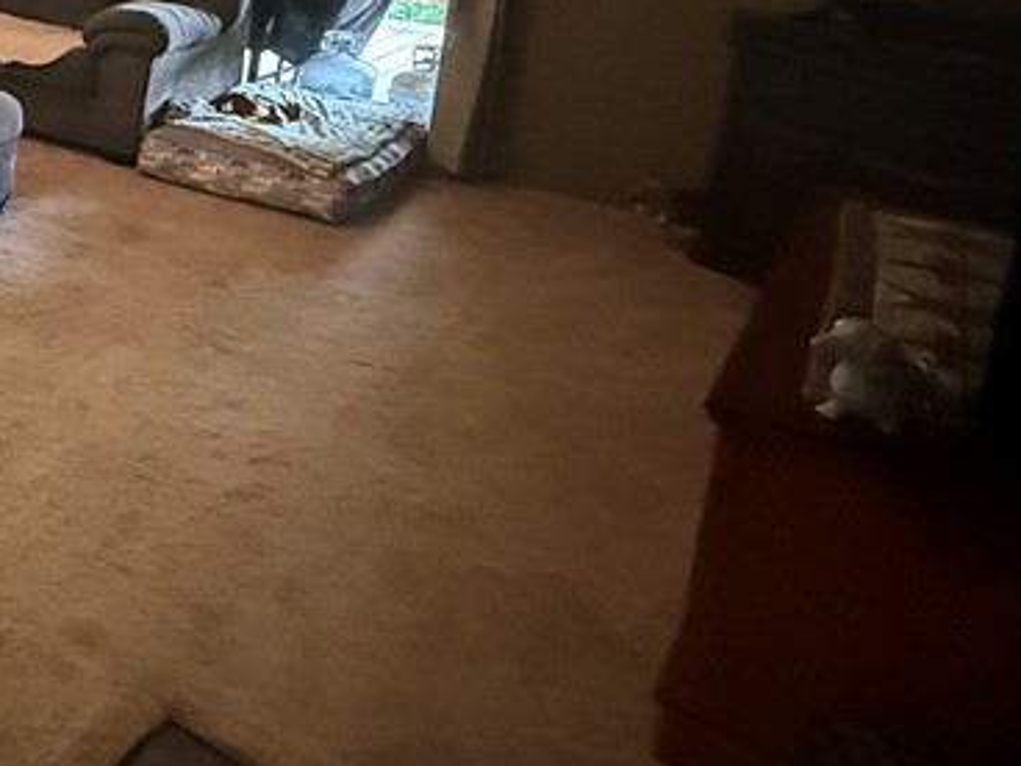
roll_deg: -1.1
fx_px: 1150
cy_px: -8
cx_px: -294
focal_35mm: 39
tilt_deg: -12.3
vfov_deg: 33.5
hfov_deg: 34.5
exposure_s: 1/40
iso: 1000
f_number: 2.2
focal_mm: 2.22
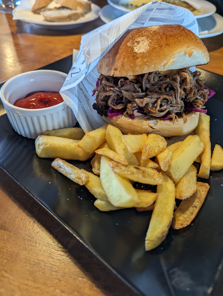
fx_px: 206
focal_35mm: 24
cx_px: 112
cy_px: 148
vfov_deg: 71.5
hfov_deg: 56.9
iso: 417
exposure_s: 1/103
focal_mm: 6.81
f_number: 1.85
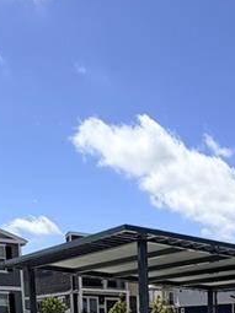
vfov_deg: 24.1
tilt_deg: -9.5
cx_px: 261
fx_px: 598
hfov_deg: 21.1
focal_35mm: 66
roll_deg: +1.2
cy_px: 449
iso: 20
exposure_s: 1/1399
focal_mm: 2.22
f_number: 2.2
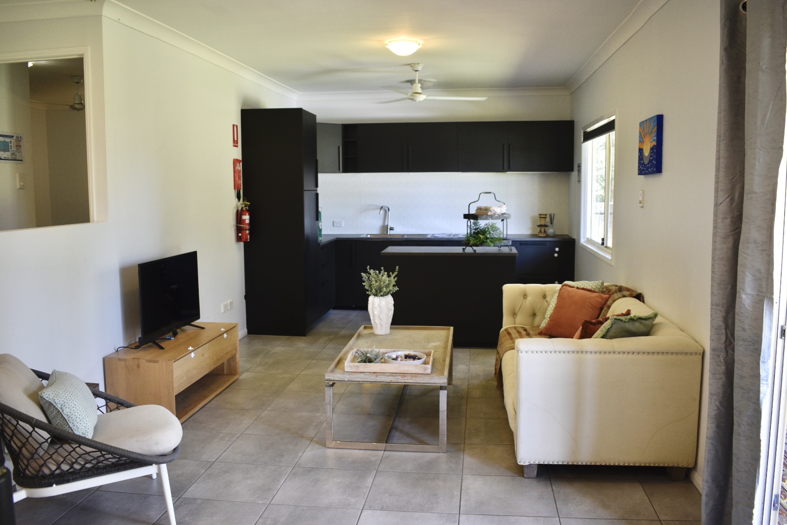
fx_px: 689
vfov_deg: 41.7
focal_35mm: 32
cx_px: 394
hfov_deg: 59.5
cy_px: 262
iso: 500
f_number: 4
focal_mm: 21
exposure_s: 1/60
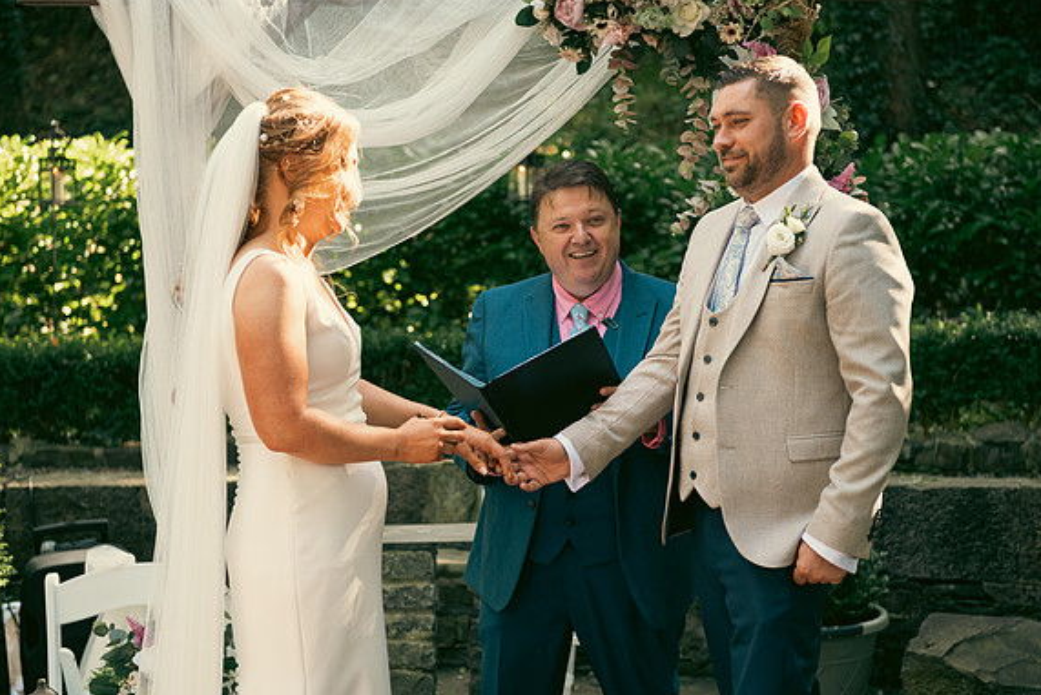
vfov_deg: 21.6
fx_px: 1822
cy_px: 349
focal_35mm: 63
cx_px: 523
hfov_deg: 31.9
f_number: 3.5
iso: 320
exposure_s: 1/160
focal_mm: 62
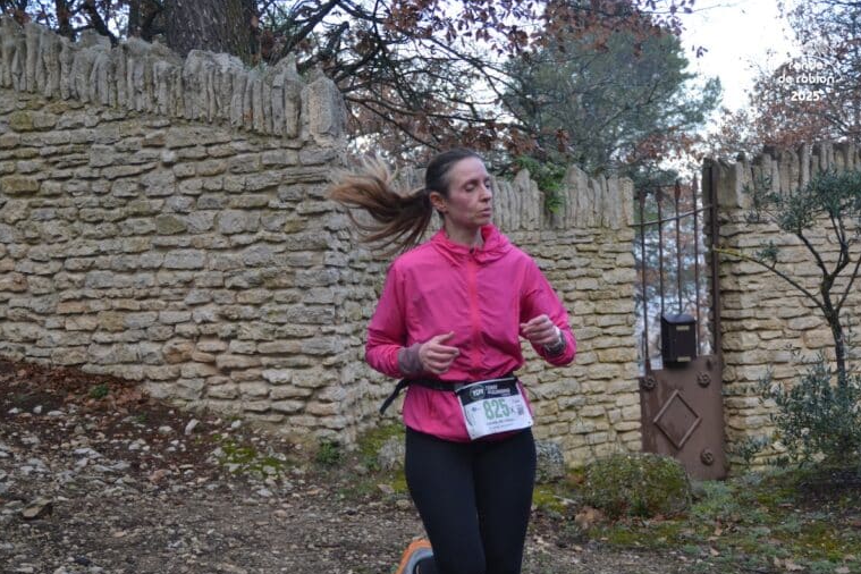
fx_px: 2033
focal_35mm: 85
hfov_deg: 23.9
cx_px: 431
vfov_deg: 16.1
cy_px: 289
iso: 560
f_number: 5
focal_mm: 56
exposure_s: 1/500
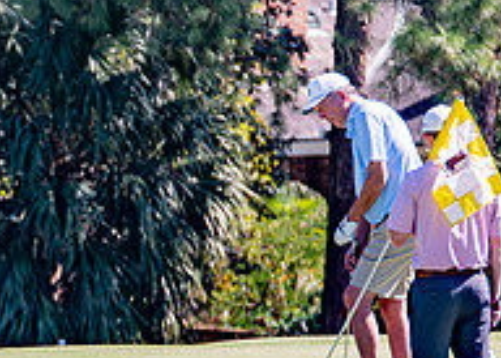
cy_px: 321
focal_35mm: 695
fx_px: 9886
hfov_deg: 2.9
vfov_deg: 2.1
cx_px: -220
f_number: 4
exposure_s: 1/640
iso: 100
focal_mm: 170
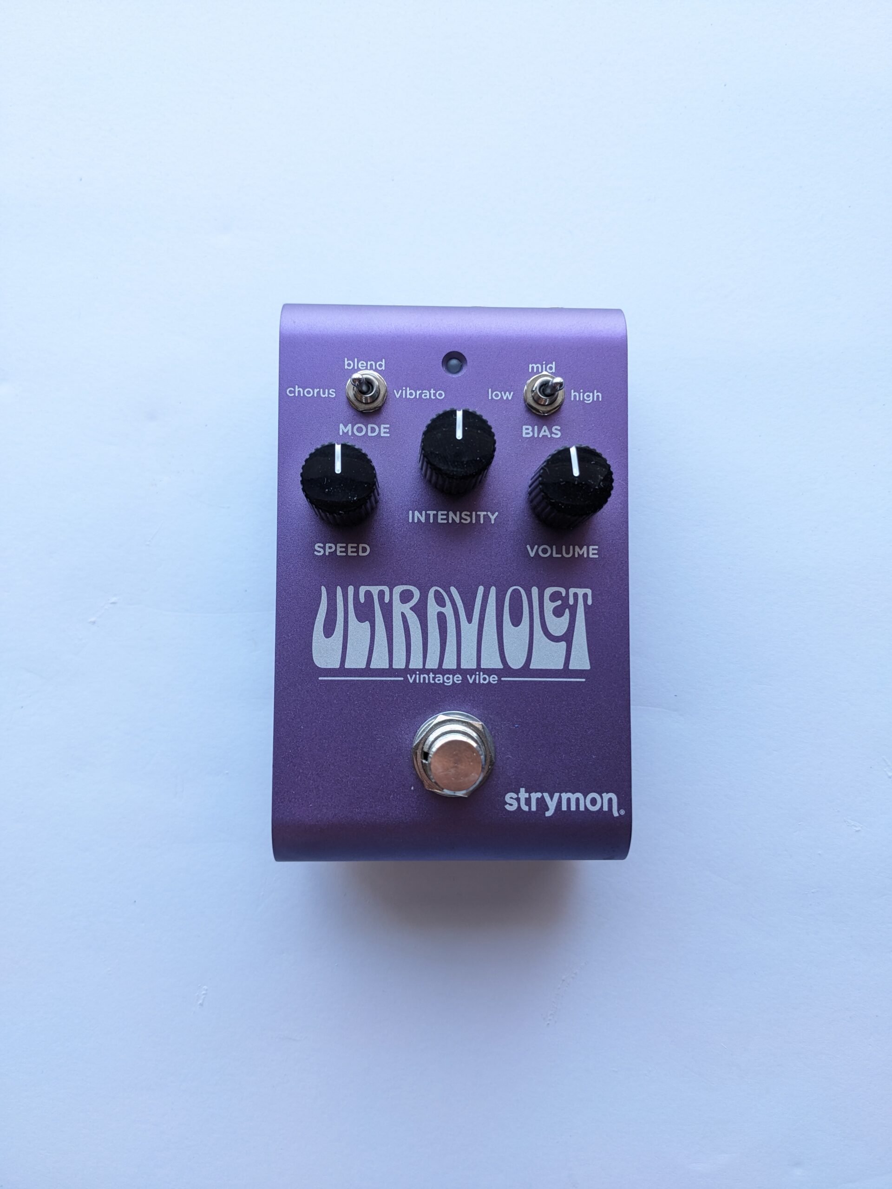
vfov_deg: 65.3
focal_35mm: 27
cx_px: 446
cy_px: 594
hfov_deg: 51.4
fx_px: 928
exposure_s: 1/122
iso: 60
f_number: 1.73
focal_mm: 4.38
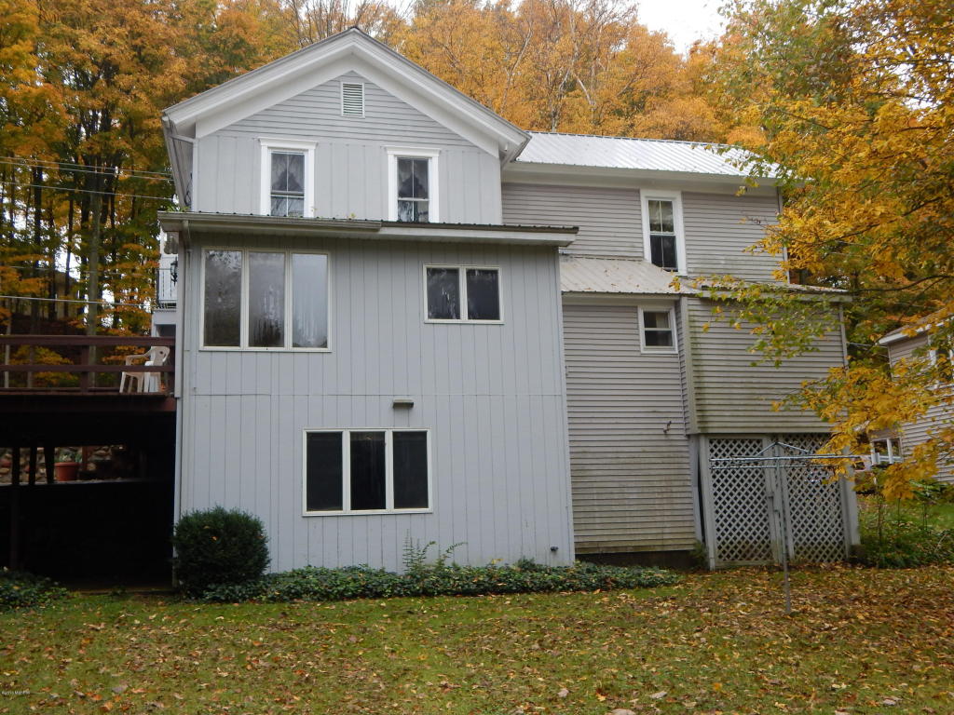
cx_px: 477
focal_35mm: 34
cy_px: 358
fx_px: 937
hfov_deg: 54.0
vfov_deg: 41.8
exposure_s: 1/100
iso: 125
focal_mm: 6.1
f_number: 3.3
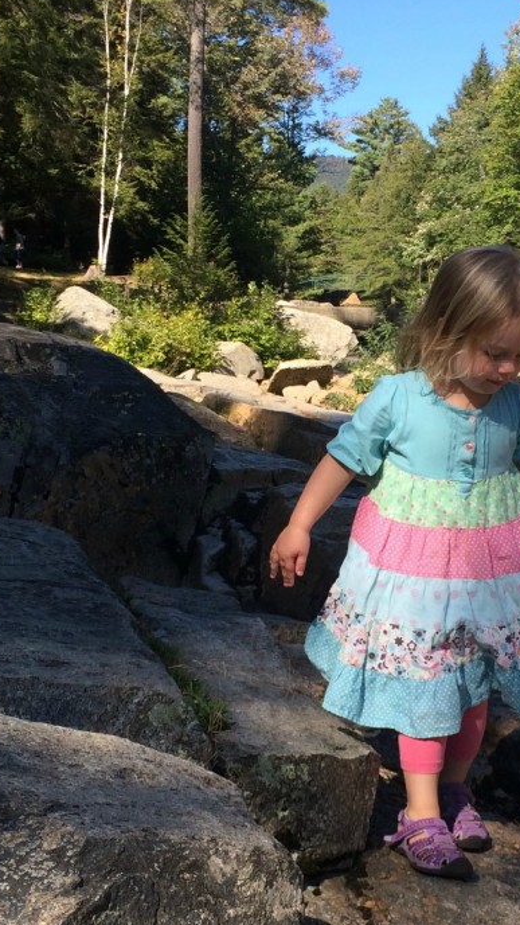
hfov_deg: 24.8
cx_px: 453
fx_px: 1152
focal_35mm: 47
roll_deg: +1.4
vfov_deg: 43.5
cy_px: 372
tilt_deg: -6.2
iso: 32
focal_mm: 4.15
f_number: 2.2
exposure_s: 1/892
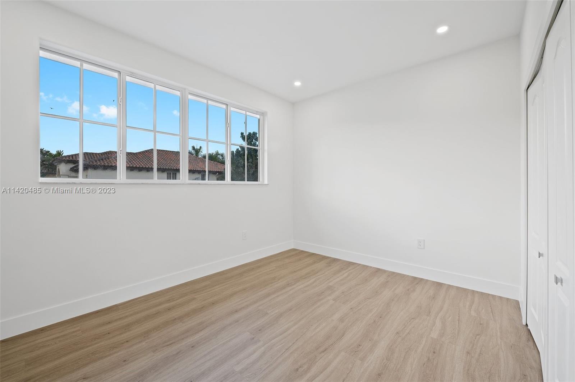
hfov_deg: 104.3
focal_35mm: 14
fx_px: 223
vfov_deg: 81.1
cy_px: 191
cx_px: 288
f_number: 8
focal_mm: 14
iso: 200
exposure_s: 1/8
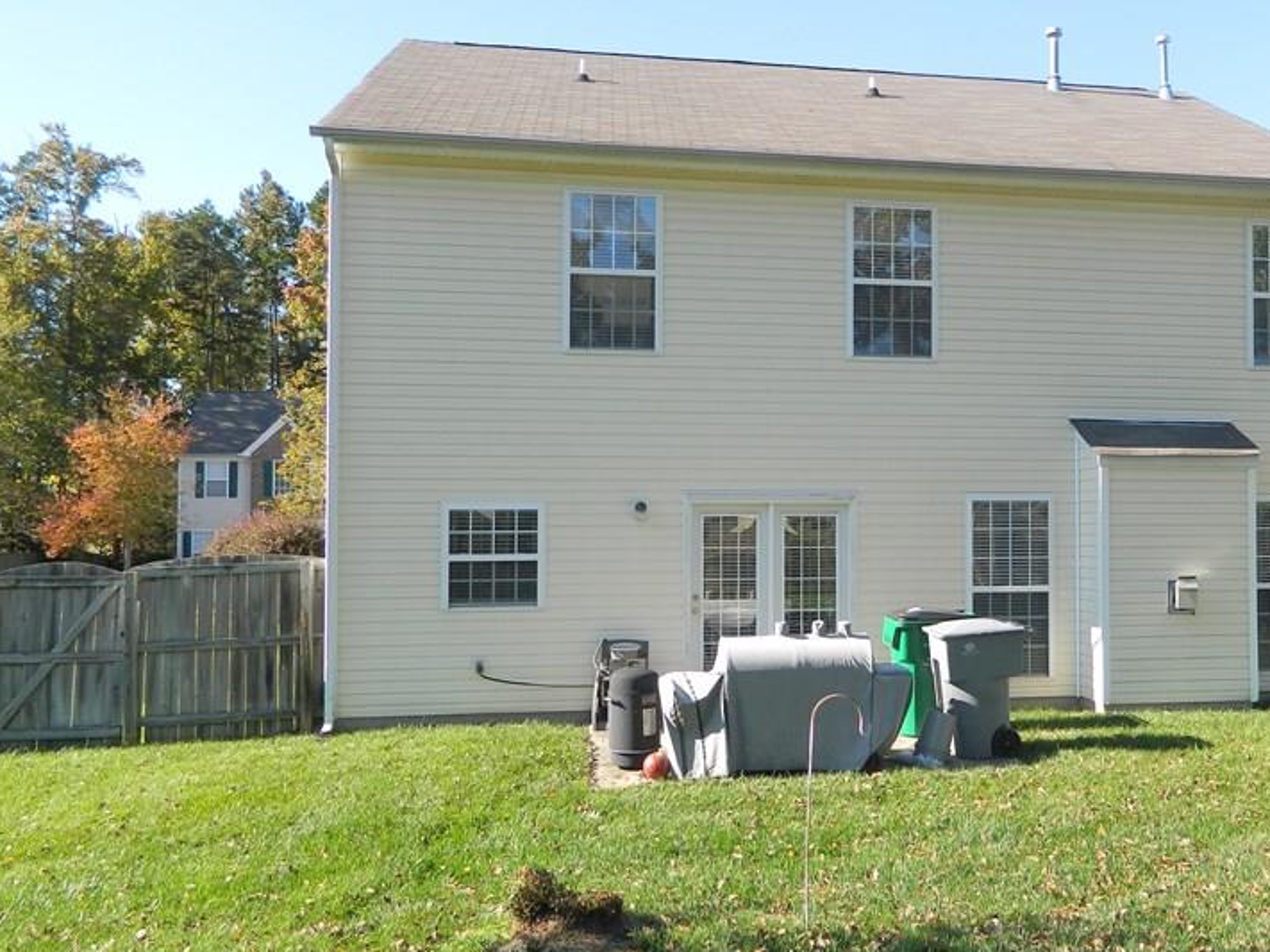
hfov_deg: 50.1
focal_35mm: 36
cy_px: 484
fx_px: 1321
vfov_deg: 39.6
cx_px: 881
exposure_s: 1/320
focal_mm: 4.5
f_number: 3.1
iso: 80
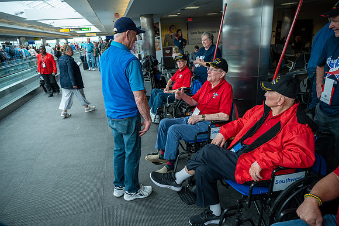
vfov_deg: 53.1
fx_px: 226
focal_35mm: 24
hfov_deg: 73.8
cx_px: 170
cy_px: 113
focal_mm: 24
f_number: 4
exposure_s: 1/80
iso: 200
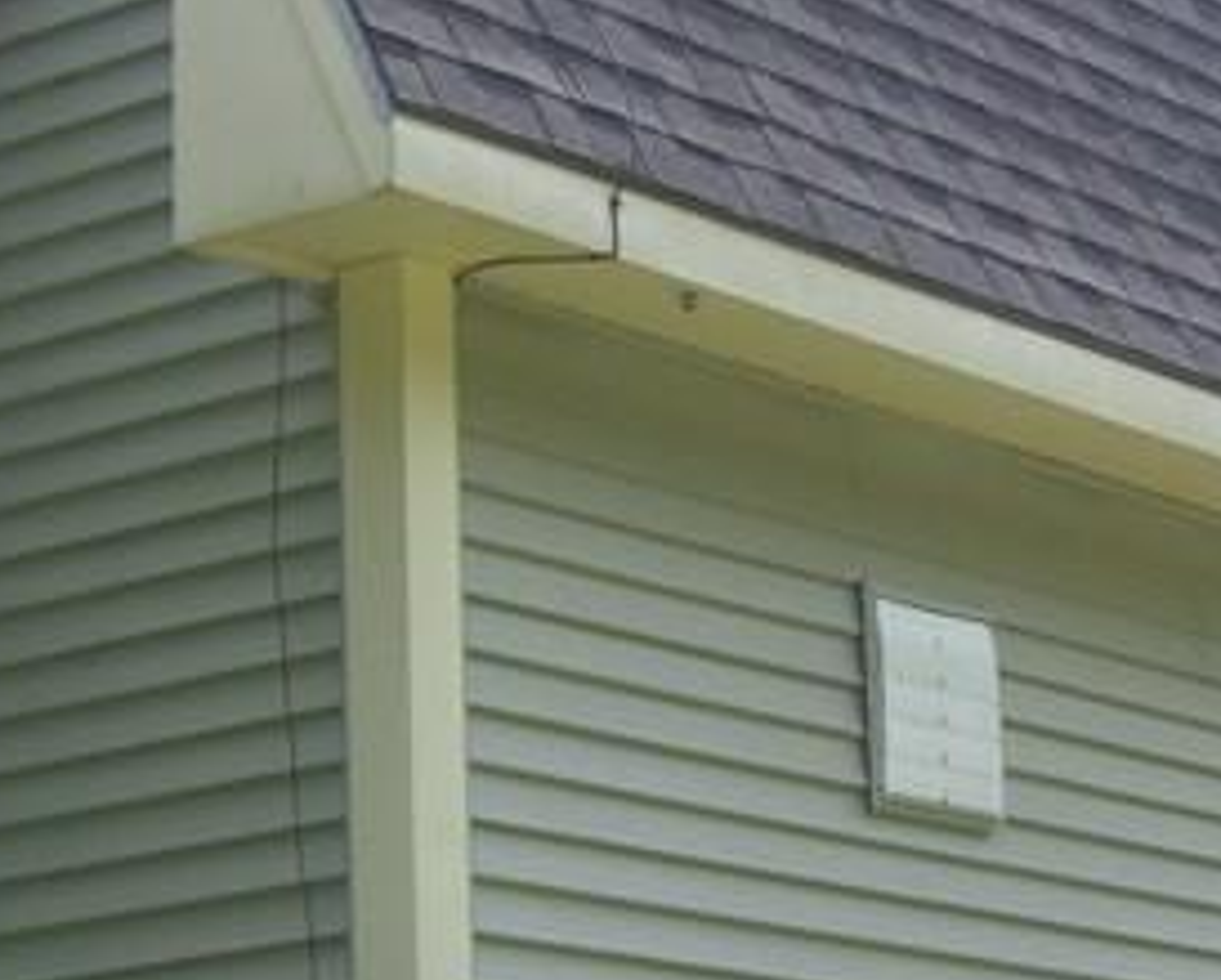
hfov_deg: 13.6
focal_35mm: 139
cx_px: 1234
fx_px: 5028
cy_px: 707
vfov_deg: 11.1
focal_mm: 6.2
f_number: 2.7
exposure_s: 1/400
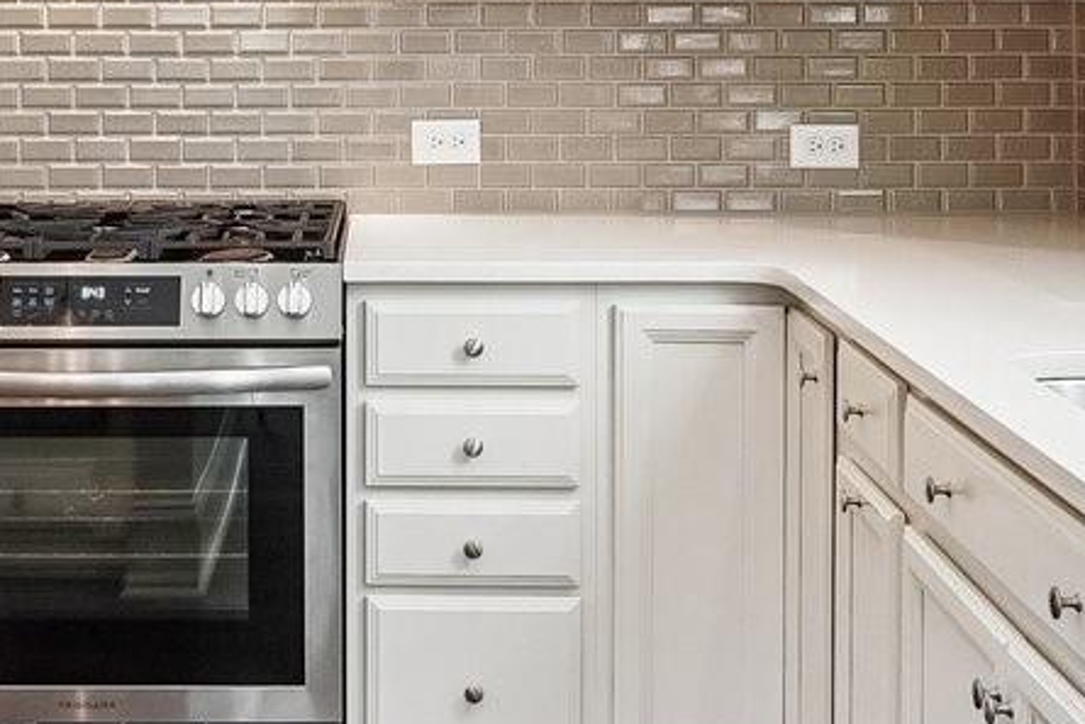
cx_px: 366
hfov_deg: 29.0
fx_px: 2080
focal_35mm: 69
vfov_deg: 19.2
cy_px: -4
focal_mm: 10
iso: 400
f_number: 8
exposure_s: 1/30
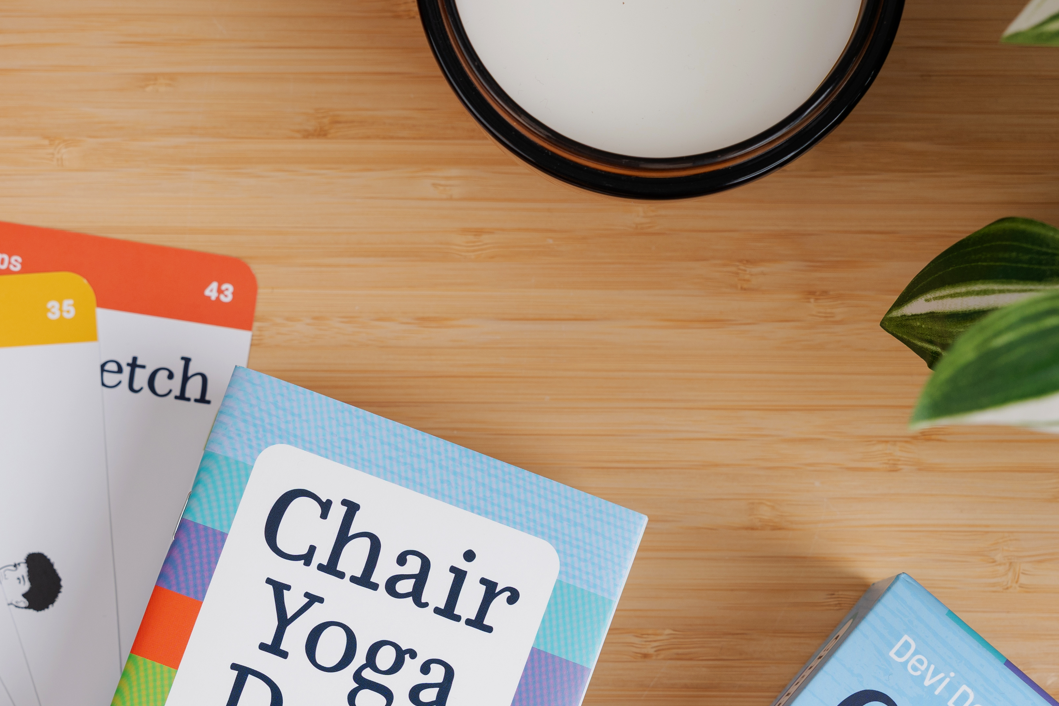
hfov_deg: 19.2
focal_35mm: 106
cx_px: 330
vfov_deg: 12.8
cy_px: 638
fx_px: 3118
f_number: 4.5
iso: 125
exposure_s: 1/125
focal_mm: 49
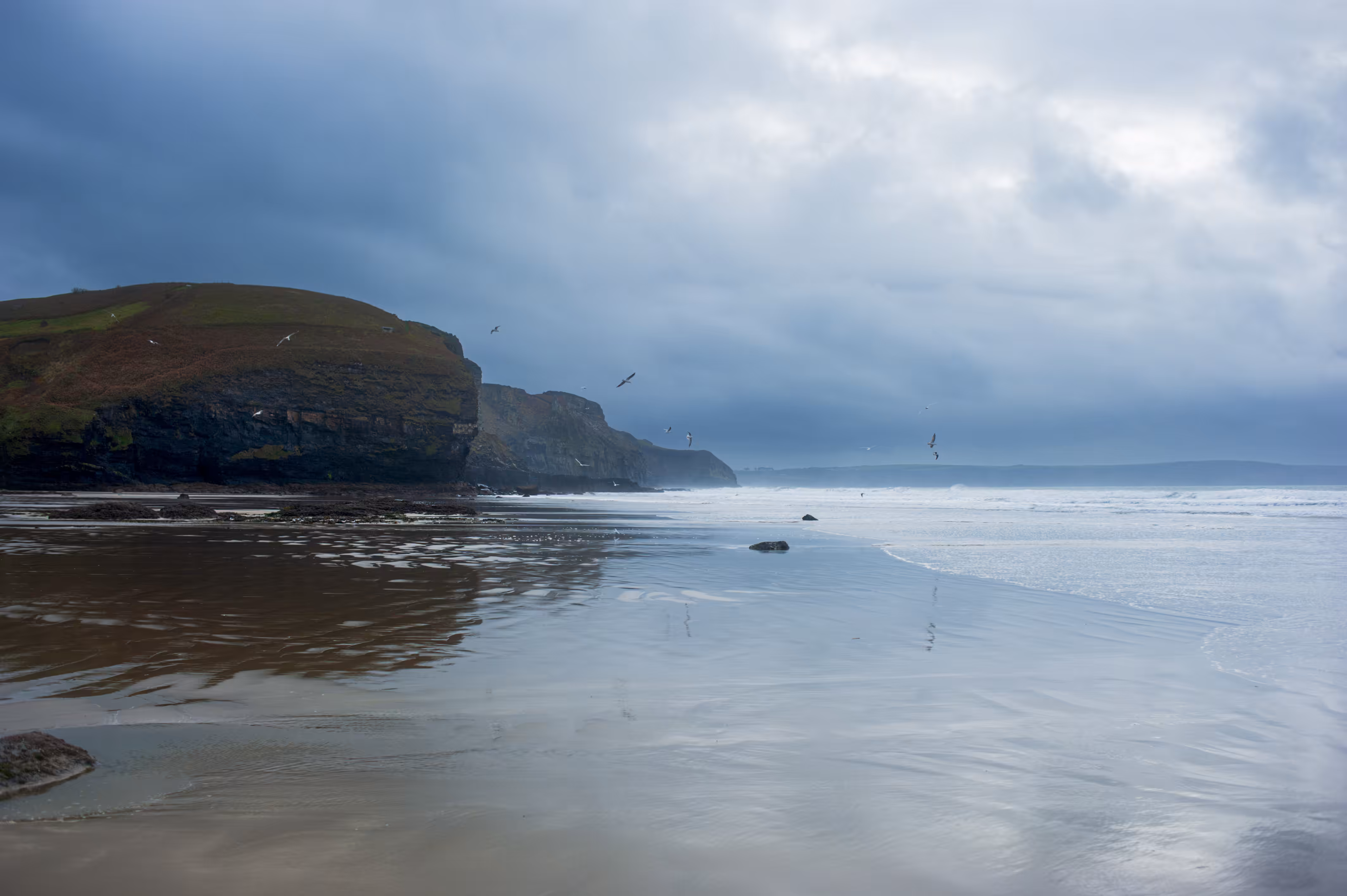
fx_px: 1309
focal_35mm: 35
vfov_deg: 37.8
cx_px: 674
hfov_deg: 54.5
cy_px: 448
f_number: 5
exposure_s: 1/1600
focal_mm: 35
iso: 200
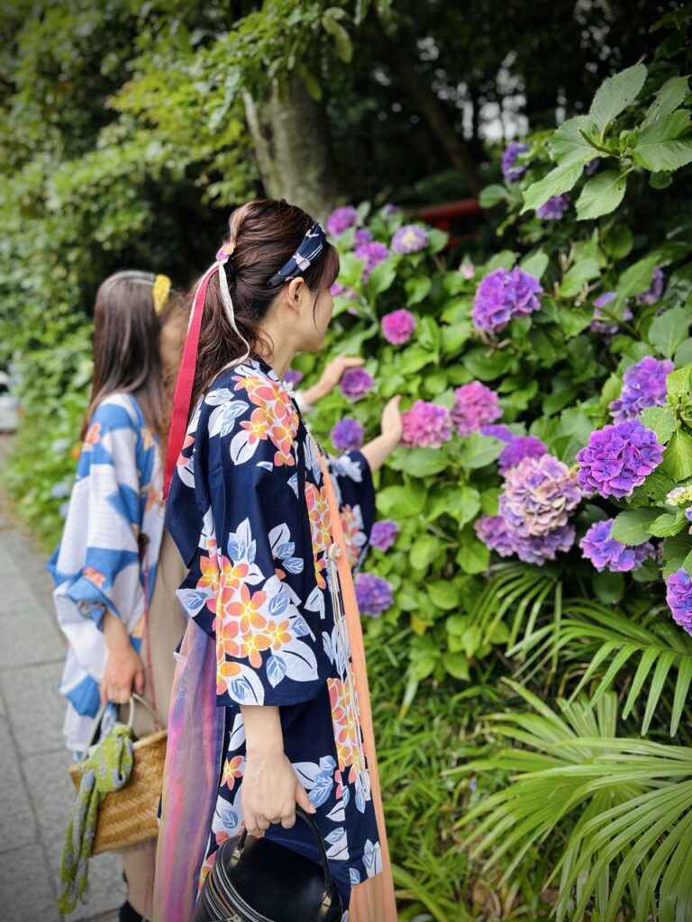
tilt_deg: -4.5
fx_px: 640
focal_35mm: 24
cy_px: 461
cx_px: 346
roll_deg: -0.1
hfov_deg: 56.8
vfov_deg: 71.6
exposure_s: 1/362
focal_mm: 6.86
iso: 80
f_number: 1.78
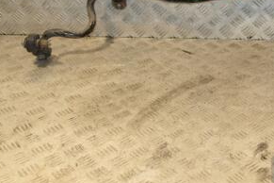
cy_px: 44
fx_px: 518
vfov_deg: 19.9
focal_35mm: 68
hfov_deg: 28.4
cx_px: 253
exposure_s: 1/200
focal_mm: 22
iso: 800
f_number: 5.6
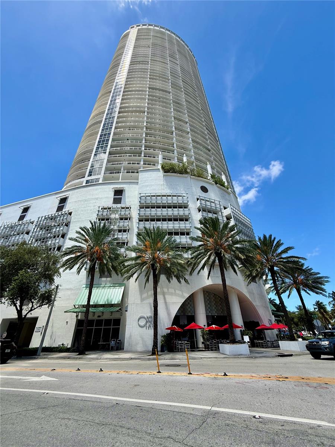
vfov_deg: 102.1
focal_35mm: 14
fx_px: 181
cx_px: 168
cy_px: 224
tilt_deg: +31.4
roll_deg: +0.9
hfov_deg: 85.7
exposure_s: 1/1050
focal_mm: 2.22
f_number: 2.2
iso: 50
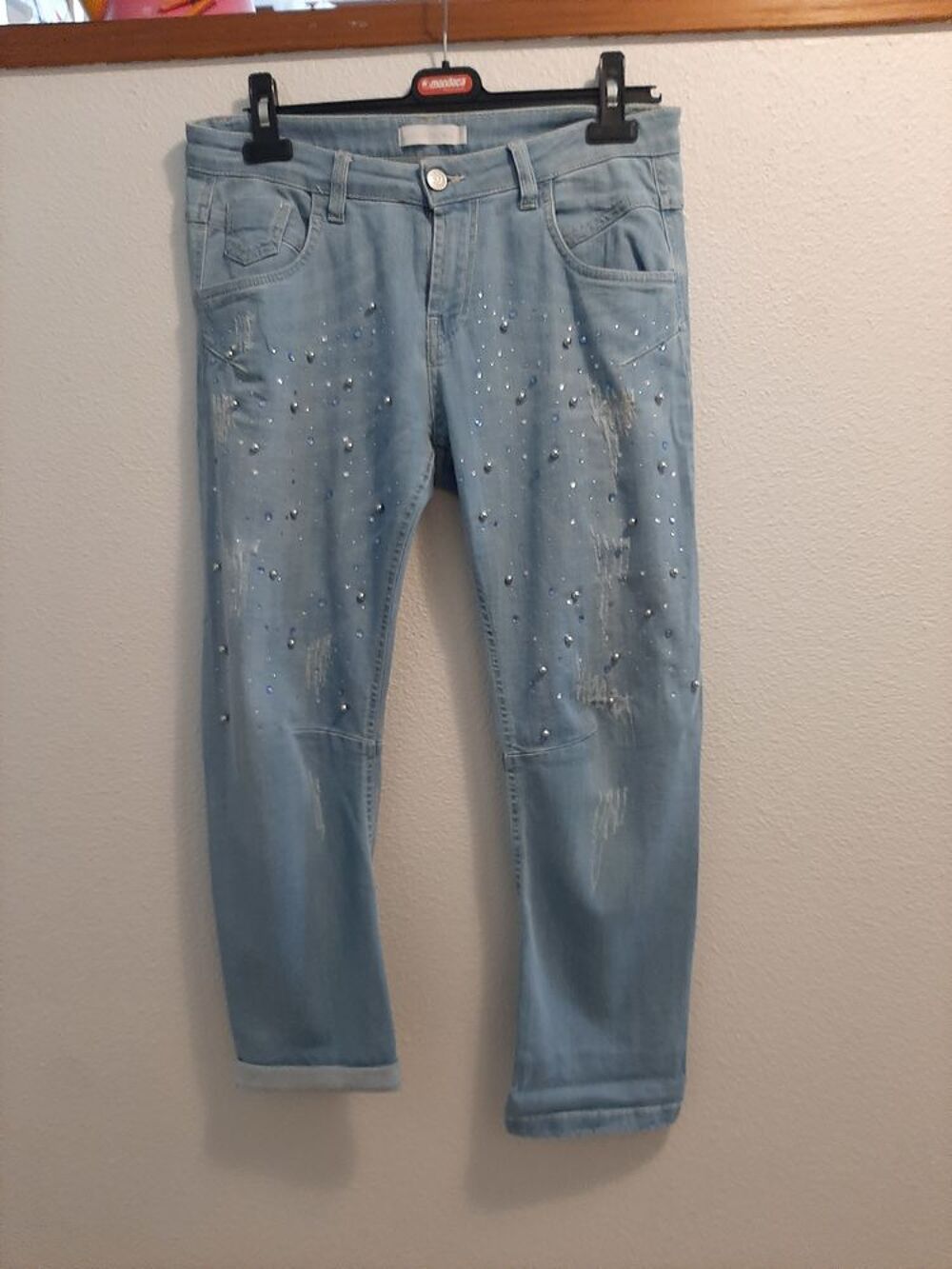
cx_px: 476
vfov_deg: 67.3
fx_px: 953
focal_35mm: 26
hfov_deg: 53.1
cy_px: 634
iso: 200
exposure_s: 1/25
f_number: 1.7
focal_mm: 3.93
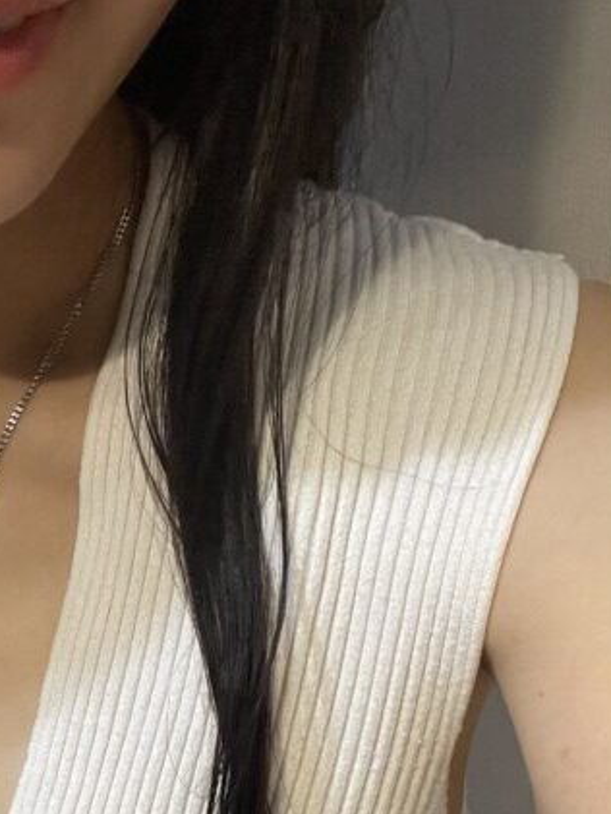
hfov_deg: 25.3
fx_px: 1341
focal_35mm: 57
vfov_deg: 31.9
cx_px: 135
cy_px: 756
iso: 250
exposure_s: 1/40
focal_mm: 2.71
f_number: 2.2
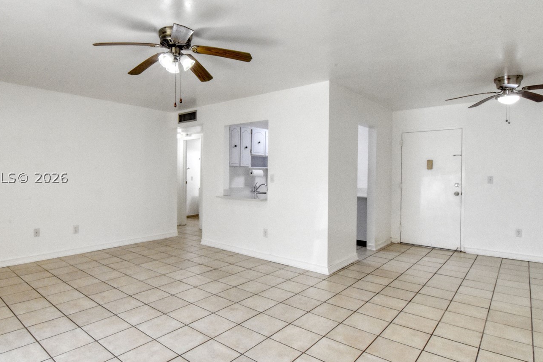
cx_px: 235
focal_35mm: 20
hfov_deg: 83.5
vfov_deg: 61.9
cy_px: 177
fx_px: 302
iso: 2500
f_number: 22
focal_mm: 10
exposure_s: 1/50
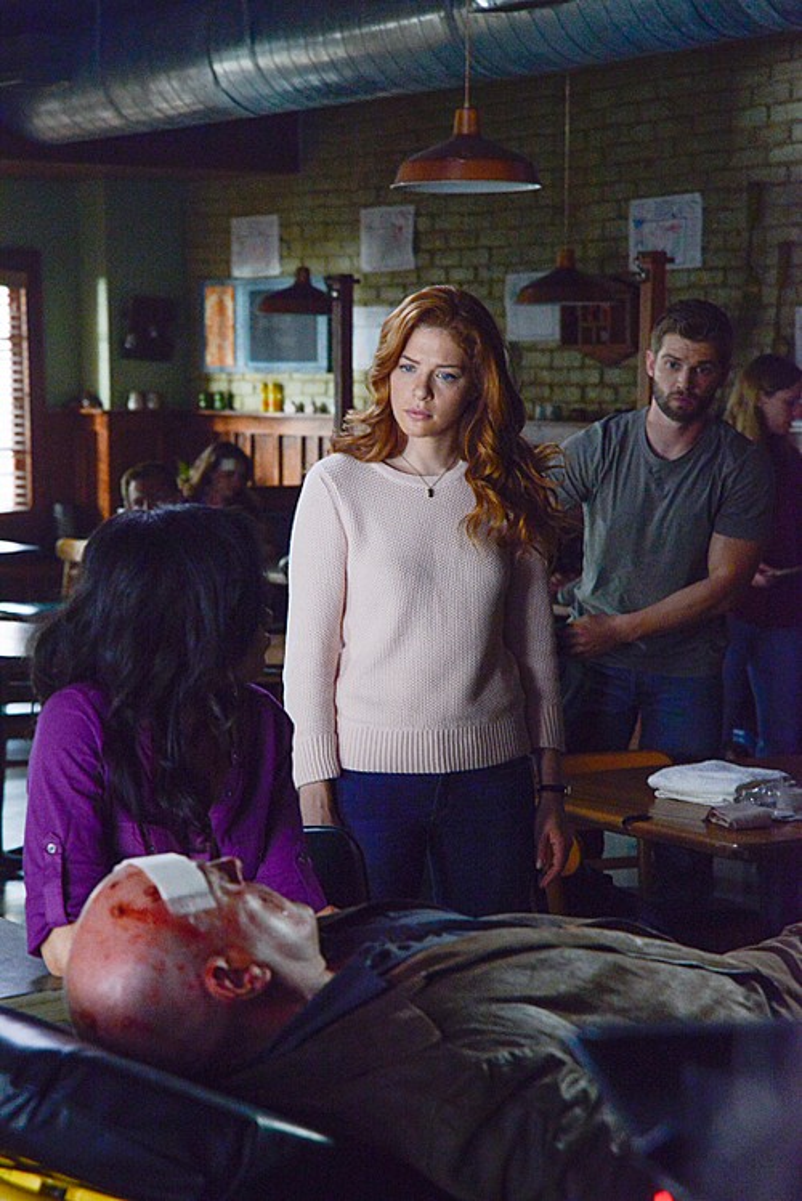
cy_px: 600
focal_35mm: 85
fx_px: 2838
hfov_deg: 16.1
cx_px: 401
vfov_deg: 23.9
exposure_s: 1/50
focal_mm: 85
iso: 6400
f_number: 5.6
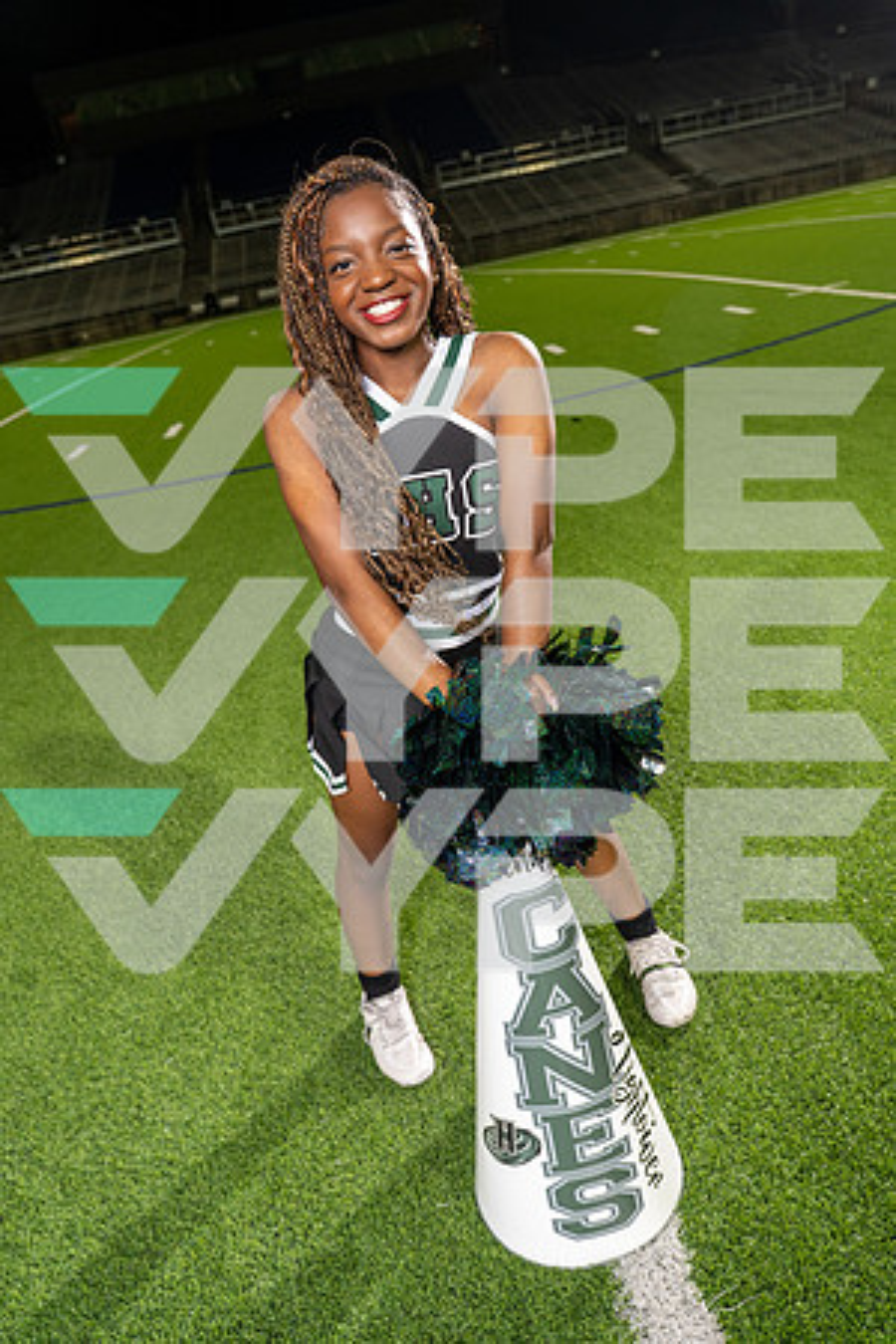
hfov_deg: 46.4
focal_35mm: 28
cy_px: 672
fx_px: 1045
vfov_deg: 65.5
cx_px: 448
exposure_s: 1/250
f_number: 4.5
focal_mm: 28
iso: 640
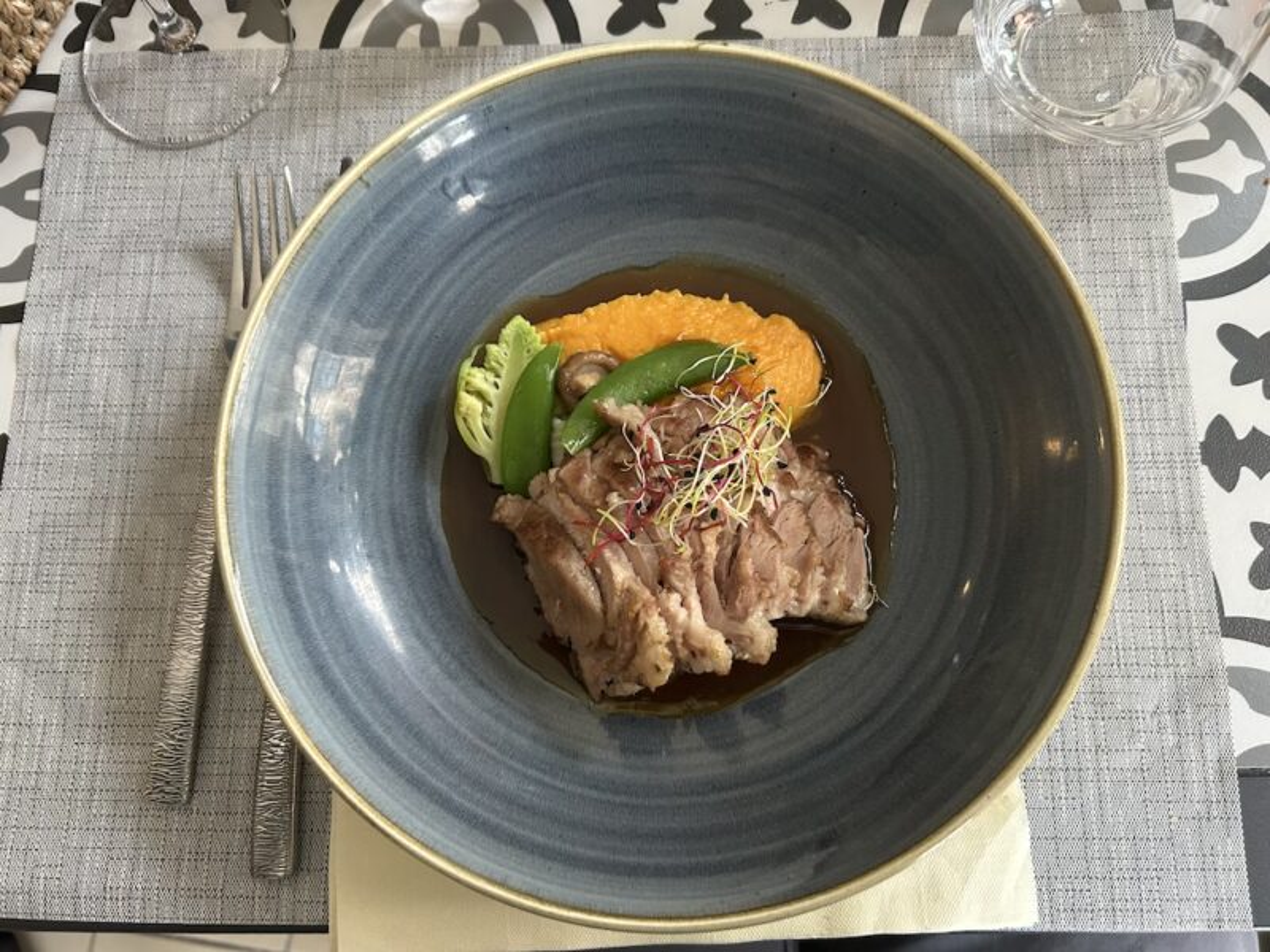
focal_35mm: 26
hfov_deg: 67.3
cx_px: 635
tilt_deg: -77.8
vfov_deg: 53.1
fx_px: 954
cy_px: 476
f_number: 1.5
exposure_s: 1/50
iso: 400
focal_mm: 5.7
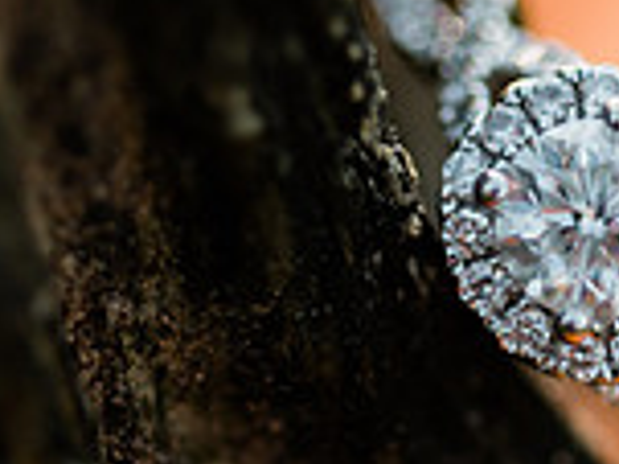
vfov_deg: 6.7
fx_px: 3967
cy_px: 250
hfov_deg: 8.9
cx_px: 517
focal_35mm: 222
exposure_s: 1/250
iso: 400
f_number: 4.5
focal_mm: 60
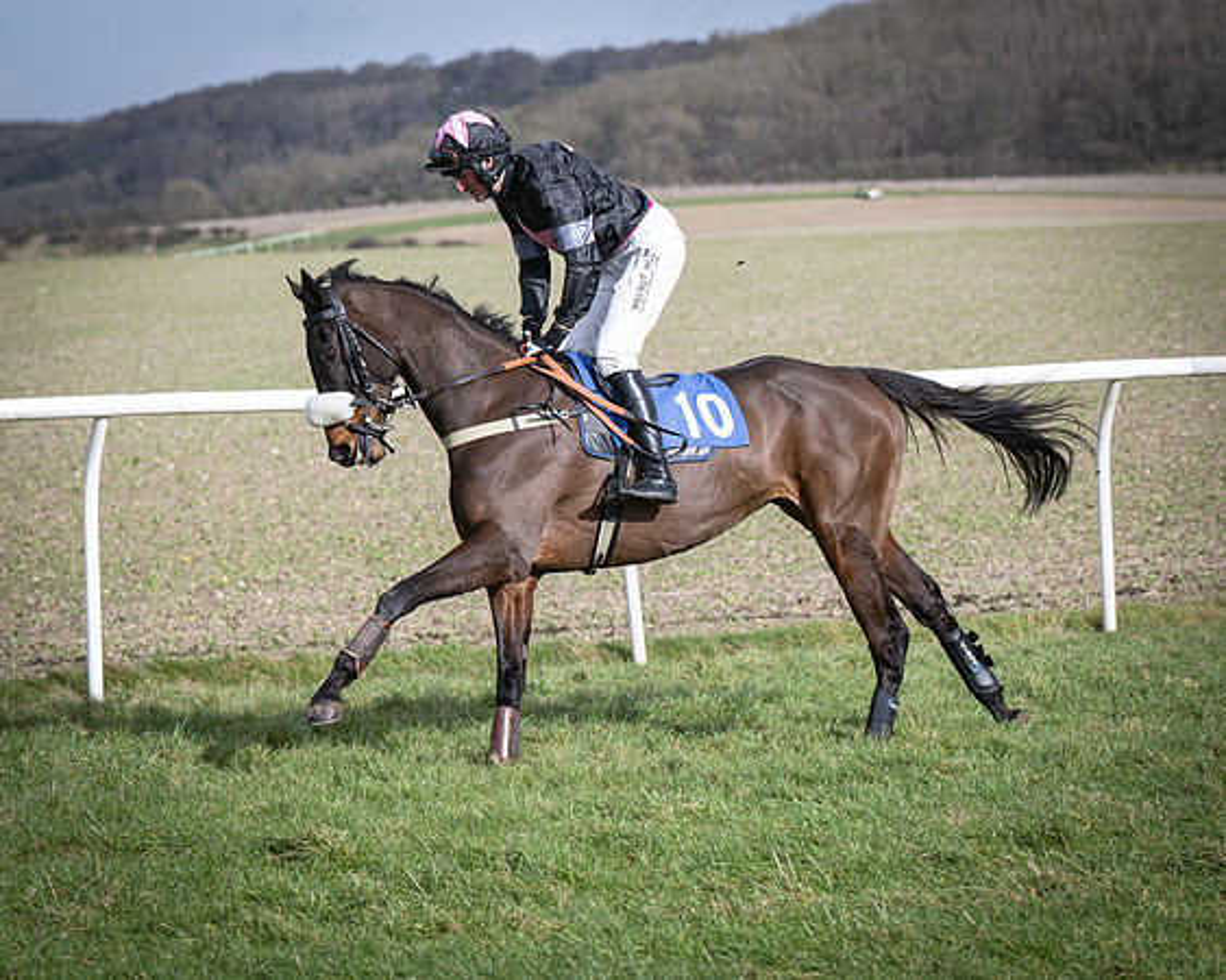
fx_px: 5776
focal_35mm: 159
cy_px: 523
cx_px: 740
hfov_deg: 12.1
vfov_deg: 9.7
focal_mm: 95
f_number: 4
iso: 200
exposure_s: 1/2000
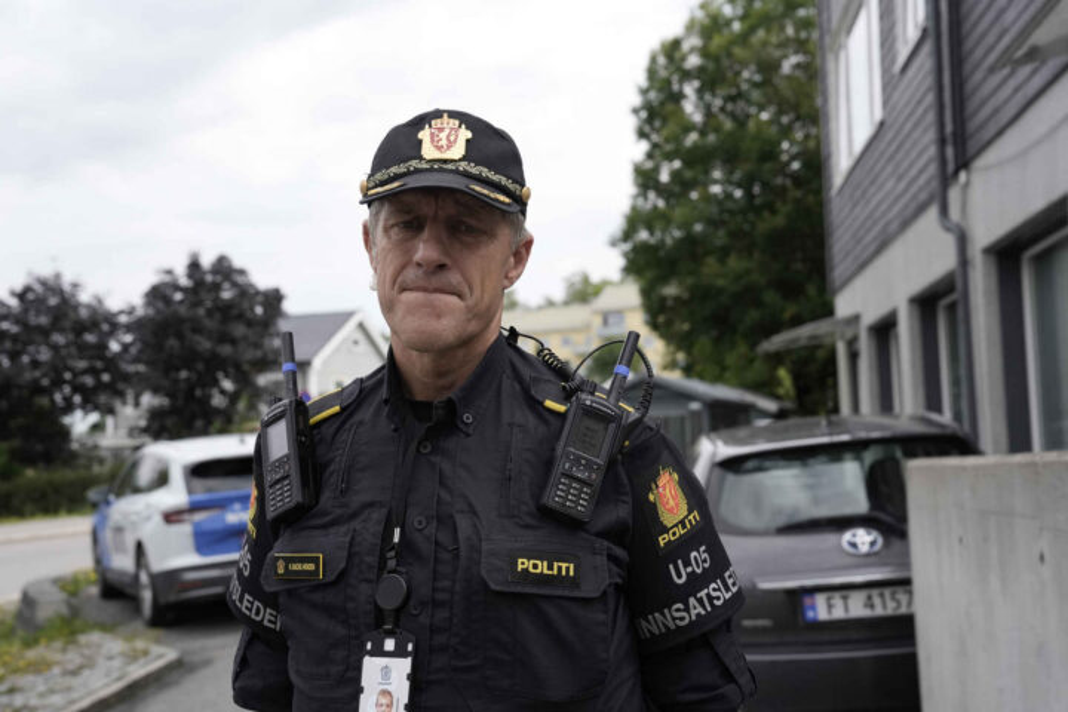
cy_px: 356
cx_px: 534
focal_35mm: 44
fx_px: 1305
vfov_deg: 30.5
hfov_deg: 44.5
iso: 1000
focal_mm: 44
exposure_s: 1/2500
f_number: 5.6
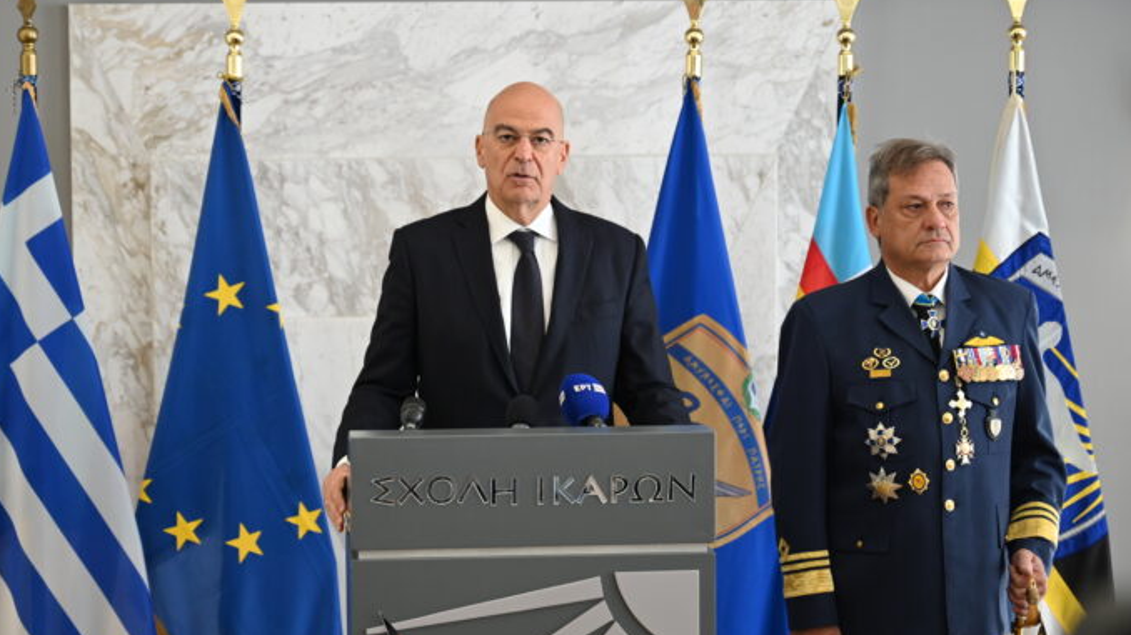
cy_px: 294
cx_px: 504
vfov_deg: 14.6
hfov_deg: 25.6
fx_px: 2489
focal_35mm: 83
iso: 1250
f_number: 2.8
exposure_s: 1/800
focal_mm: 70
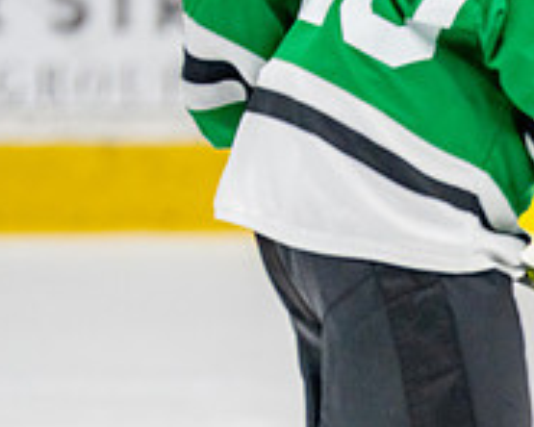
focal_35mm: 790
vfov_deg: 2.0
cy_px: 590
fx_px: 12485
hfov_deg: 2.4
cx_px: 699
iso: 1000
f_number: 2.8
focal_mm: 200
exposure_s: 1/1250
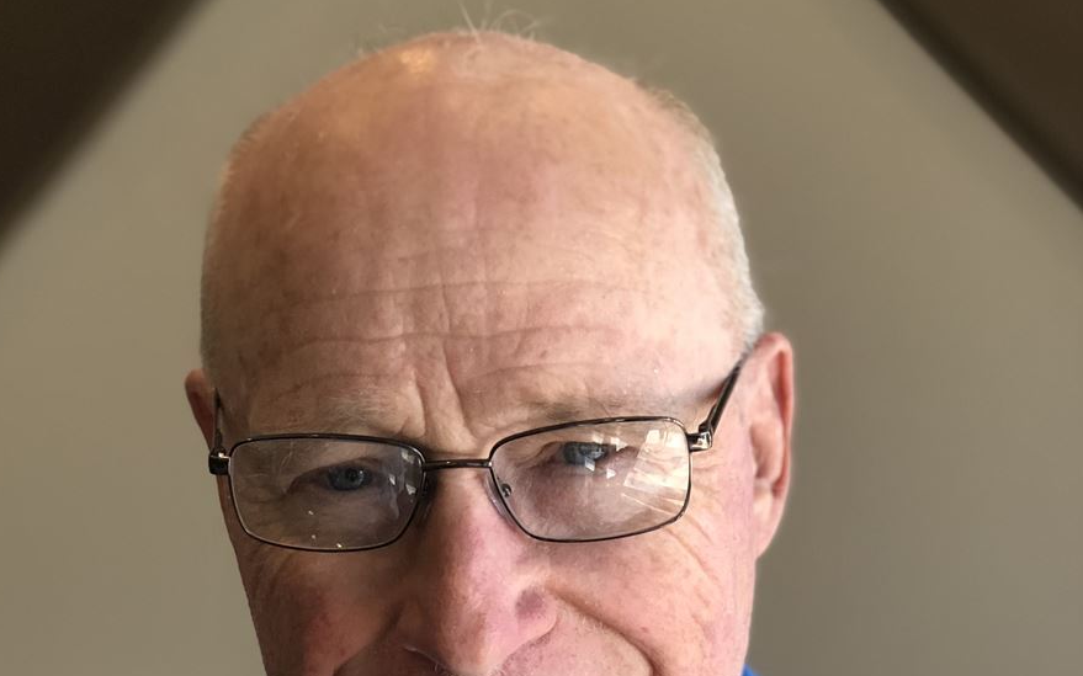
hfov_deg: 23.6
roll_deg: -0.9
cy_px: 664
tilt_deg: -8.6
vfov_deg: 14.6
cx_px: 497
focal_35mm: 88
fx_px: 2597
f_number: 2.8
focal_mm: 6.6
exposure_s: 1/30
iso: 125
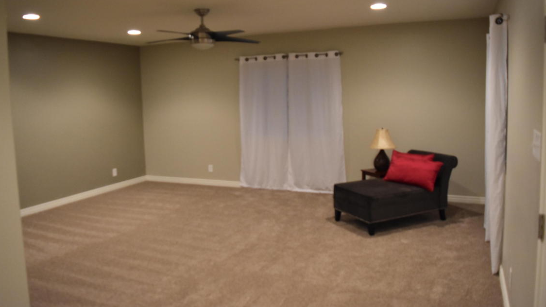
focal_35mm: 29
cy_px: 134
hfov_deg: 66.1
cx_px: 267
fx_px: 420
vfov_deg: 40.1
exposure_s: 1/60
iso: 2200
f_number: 4
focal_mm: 18
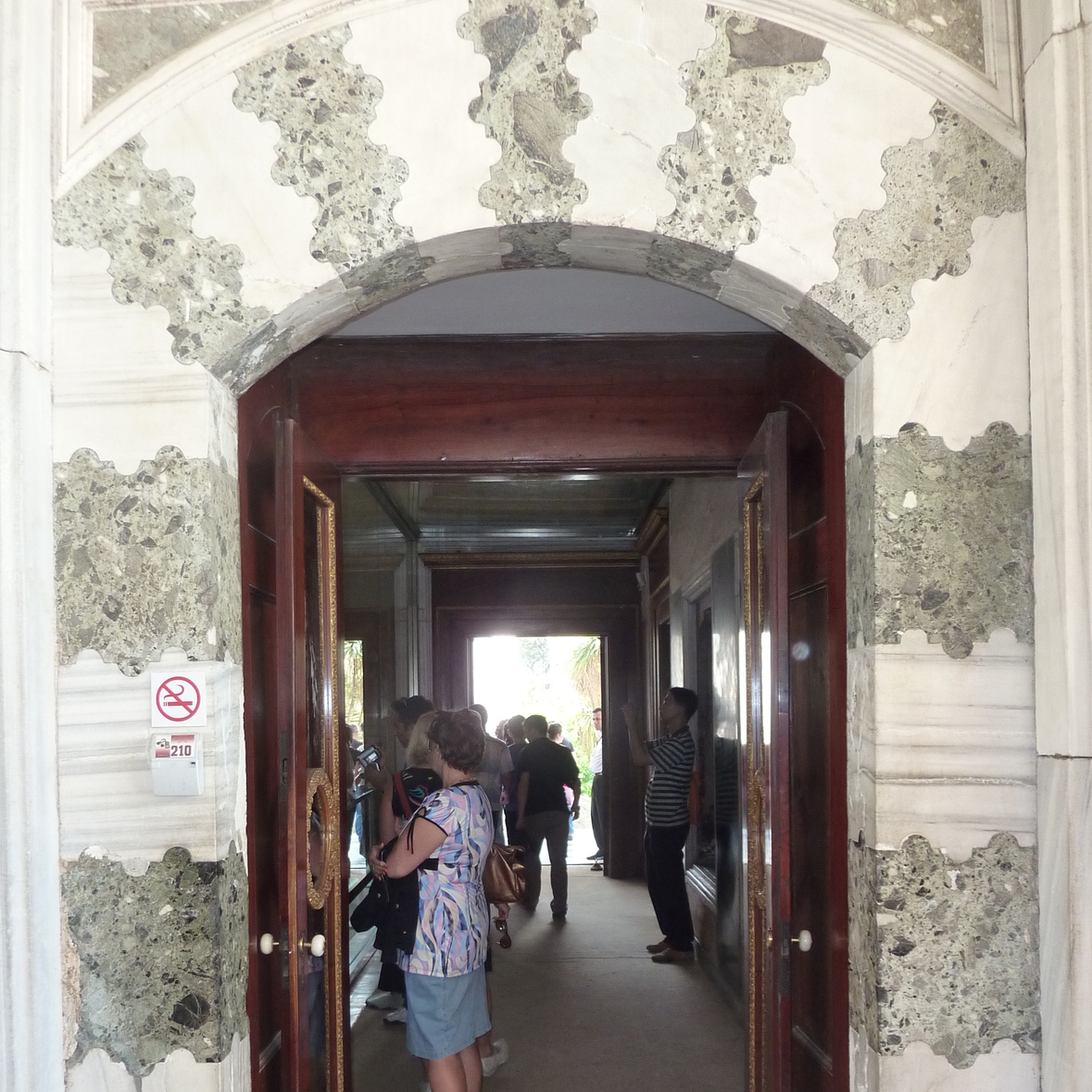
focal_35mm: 30
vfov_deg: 53.0
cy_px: 729
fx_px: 1071
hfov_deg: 54.0
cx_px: 543
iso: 250
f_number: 3.3
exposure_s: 1/30
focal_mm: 4.1
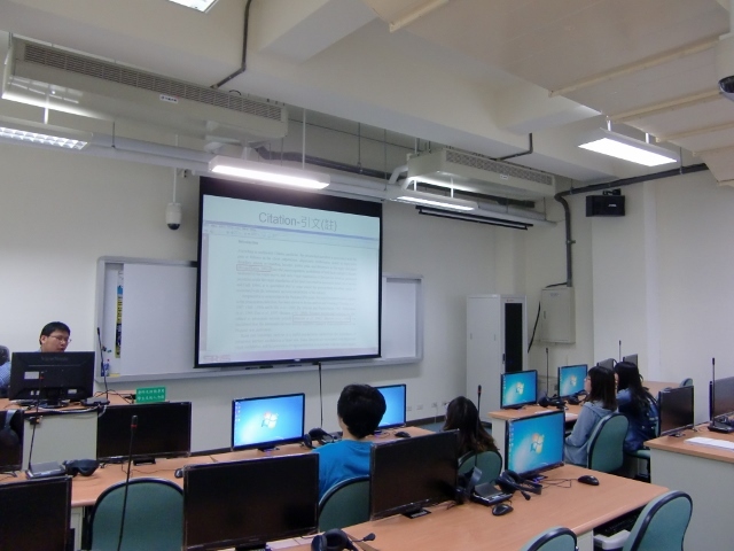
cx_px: 367
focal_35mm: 28
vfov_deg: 49.7
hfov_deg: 63.4
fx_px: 594
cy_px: 276
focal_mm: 4.9
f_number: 2.6
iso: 250
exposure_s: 1/60
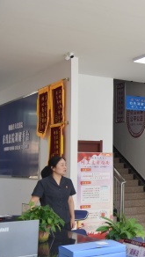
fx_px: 456
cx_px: 235
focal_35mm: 67
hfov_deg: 16.1
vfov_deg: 31.4
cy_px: 140
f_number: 5
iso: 400
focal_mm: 34
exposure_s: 1/100
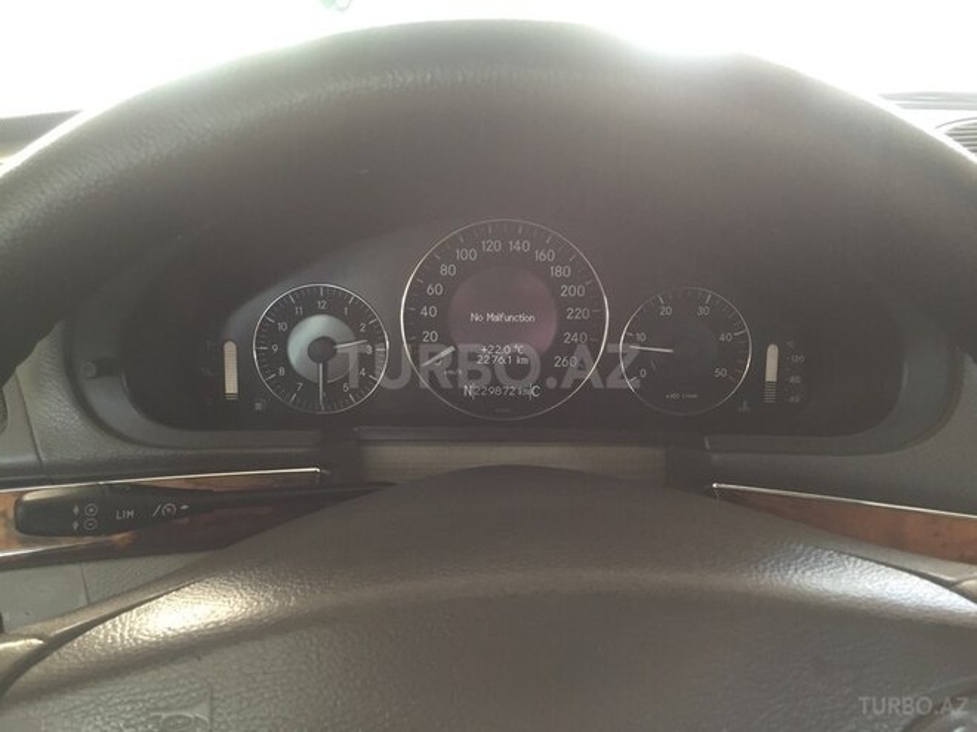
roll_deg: -3.0
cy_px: 366
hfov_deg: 61.7
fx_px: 818
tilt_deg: -23.7
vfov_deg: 48.2
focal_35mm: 29
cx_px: 488
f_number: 2.2
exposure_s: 1/33
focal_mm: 4.15
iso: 100
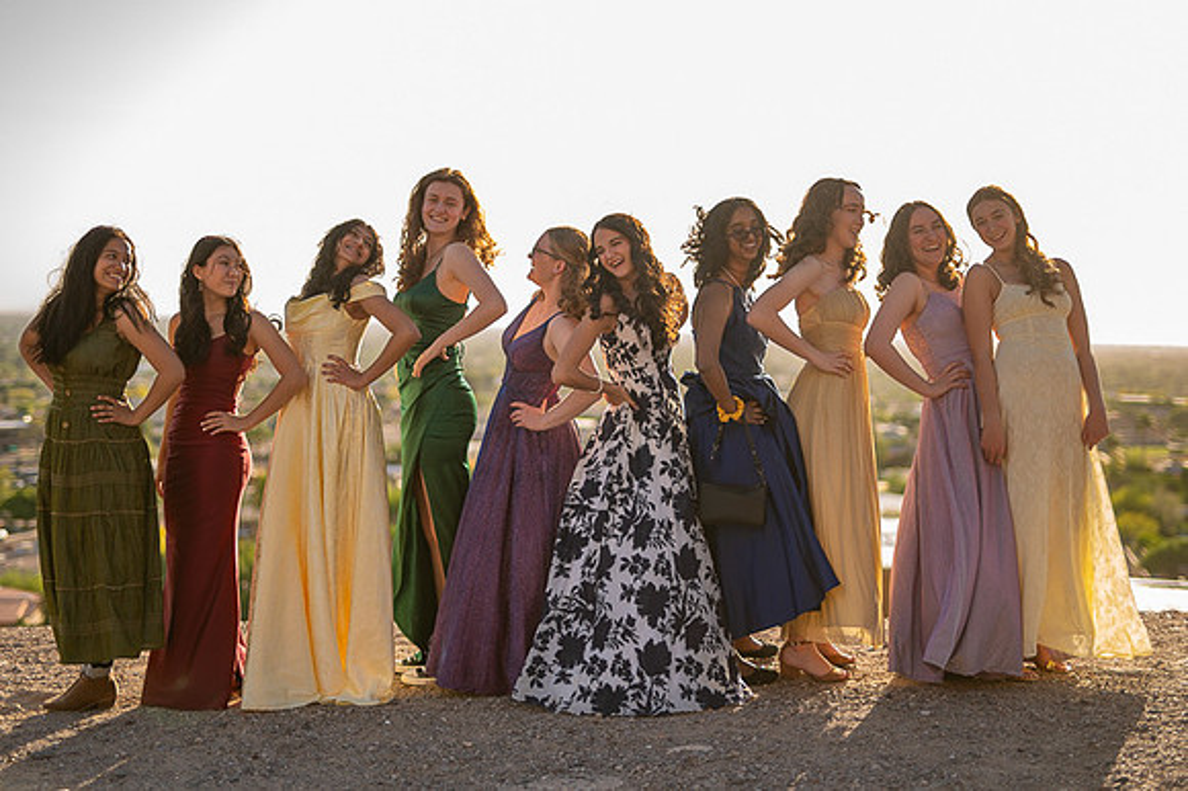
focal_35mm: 59
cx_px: 613
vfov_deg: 23.1
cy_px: 327
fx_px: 1934
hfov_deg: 34.1
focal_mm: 50
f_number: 1.4
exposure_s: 1/2000
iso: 100
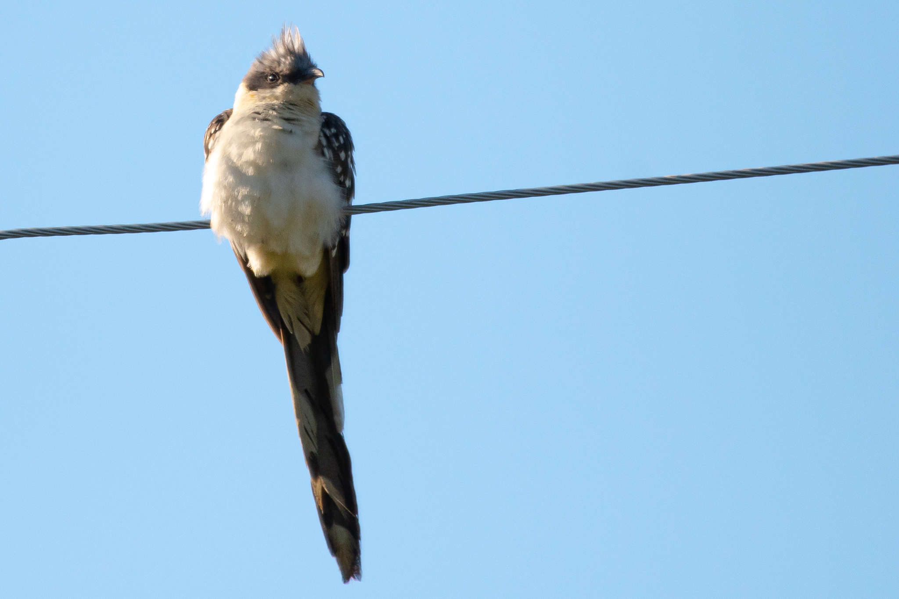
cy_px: 300
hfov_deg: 2.9
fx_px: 17977
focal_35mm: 720
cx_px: 450
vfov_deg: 1.9
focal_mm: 480
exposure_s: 1/4000
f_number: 5.6
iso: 250
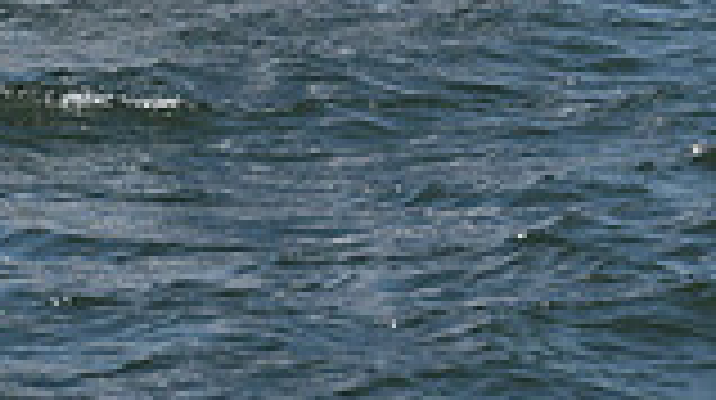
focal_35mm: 329
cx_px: 160
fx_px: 6239
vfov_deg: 3.6
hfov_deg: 6.6
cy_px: -876
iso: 250
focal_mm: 86
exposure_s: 1/1250
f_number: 9
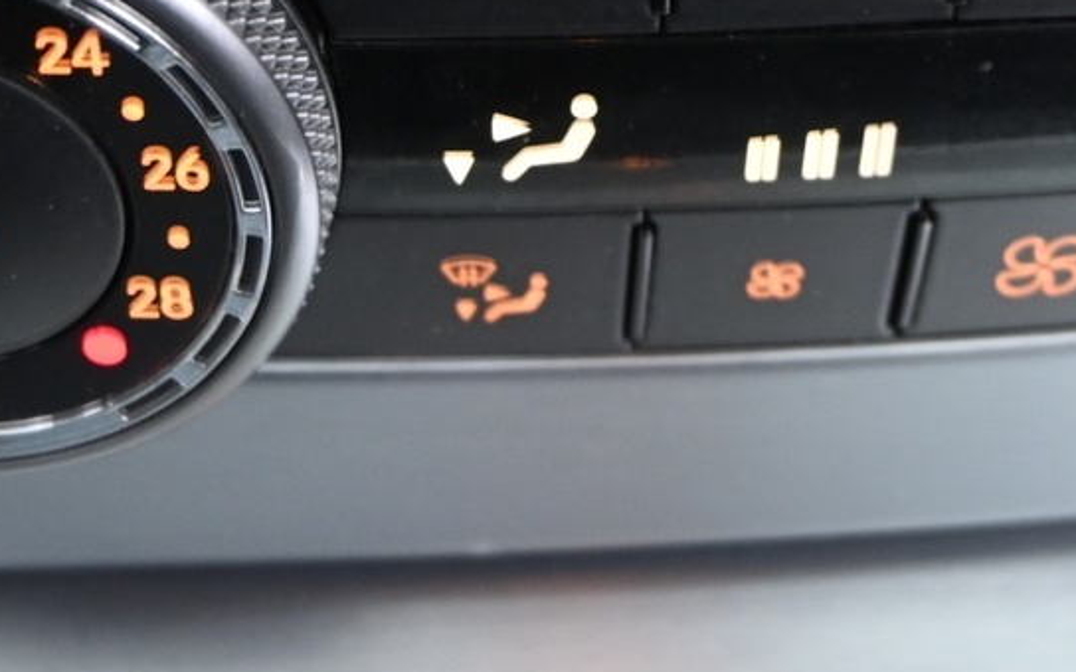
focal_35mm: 91
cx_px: 639
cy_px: -49
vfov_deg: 14.1
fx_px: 2669
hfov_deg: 22.8
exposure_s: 1/2
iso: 1000
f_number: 3.8
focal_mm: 20
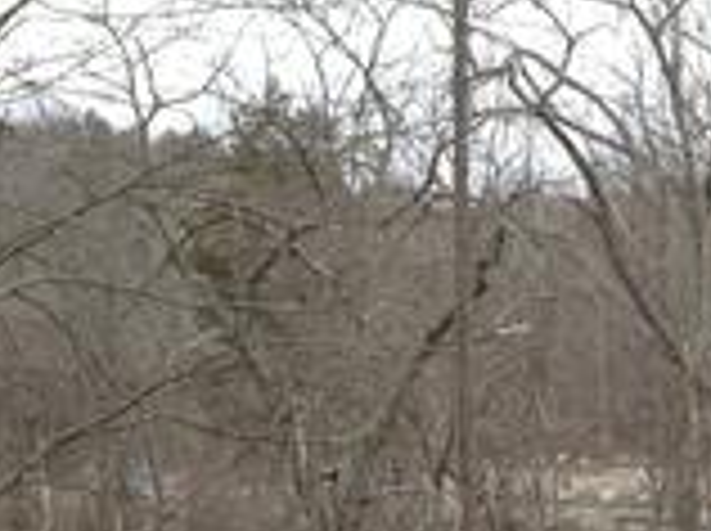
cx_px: 1035
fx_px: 2276
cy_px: 691
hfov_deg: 16.3
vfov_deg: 12.9
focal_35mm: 111
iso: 50
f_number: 2.4
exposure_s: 1/199
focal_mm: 4.28
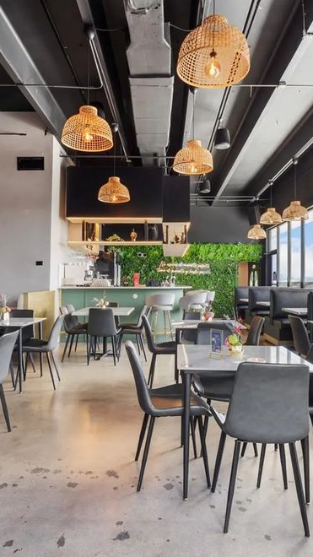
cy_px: 273
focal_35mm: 26
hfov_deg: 44.4
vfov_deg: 71.9
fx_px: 384
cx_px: 154
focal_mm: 16
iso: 250
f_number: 14
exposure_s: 1/4
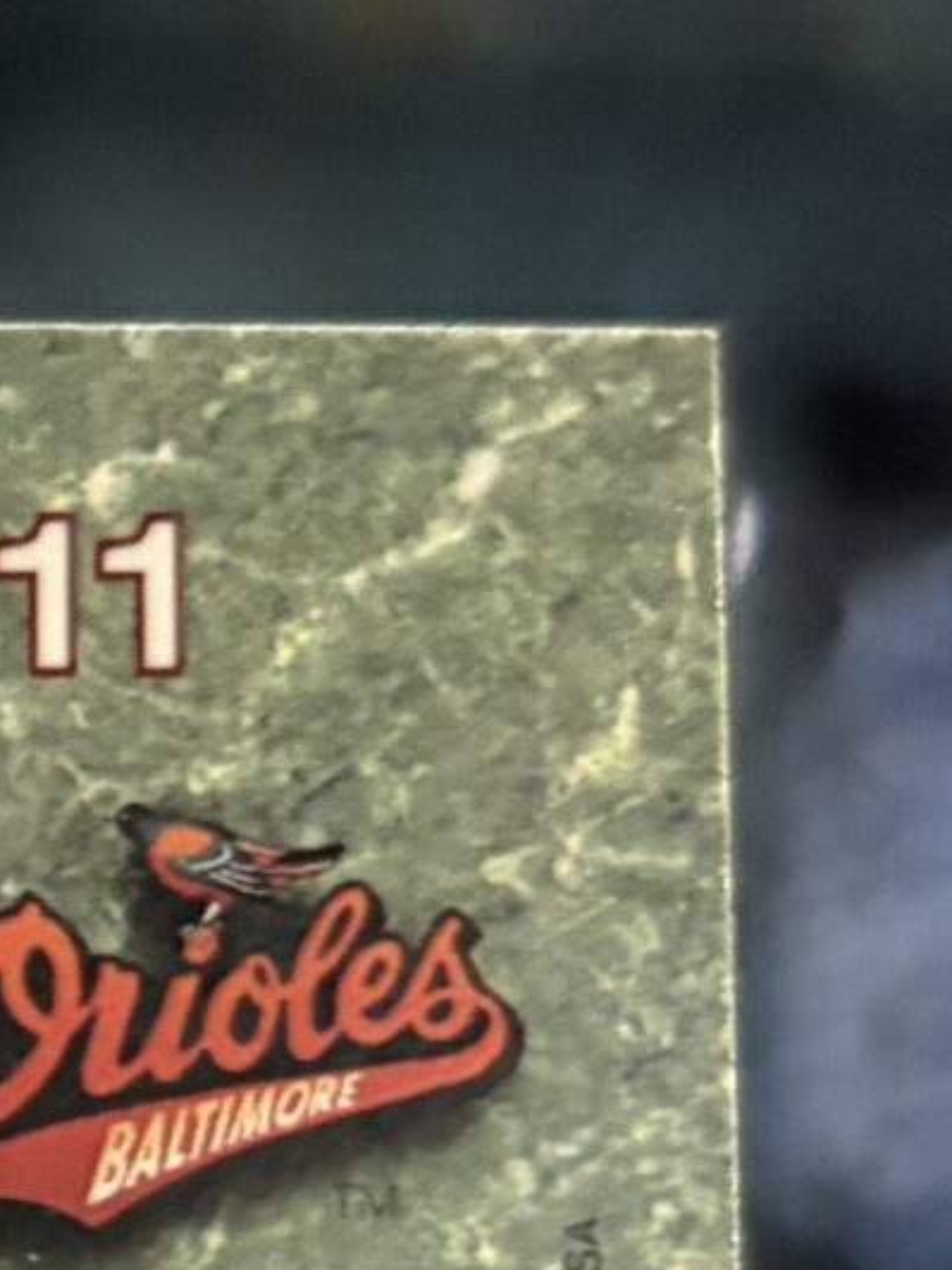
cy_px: 1260
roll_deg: +2.2
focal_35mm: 125
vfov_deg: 15.5
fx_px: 4584
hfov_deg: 10.7
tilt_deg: -23.6
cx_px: -1052
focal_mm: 5.96
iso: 400
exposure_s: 1/40
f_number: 1.6
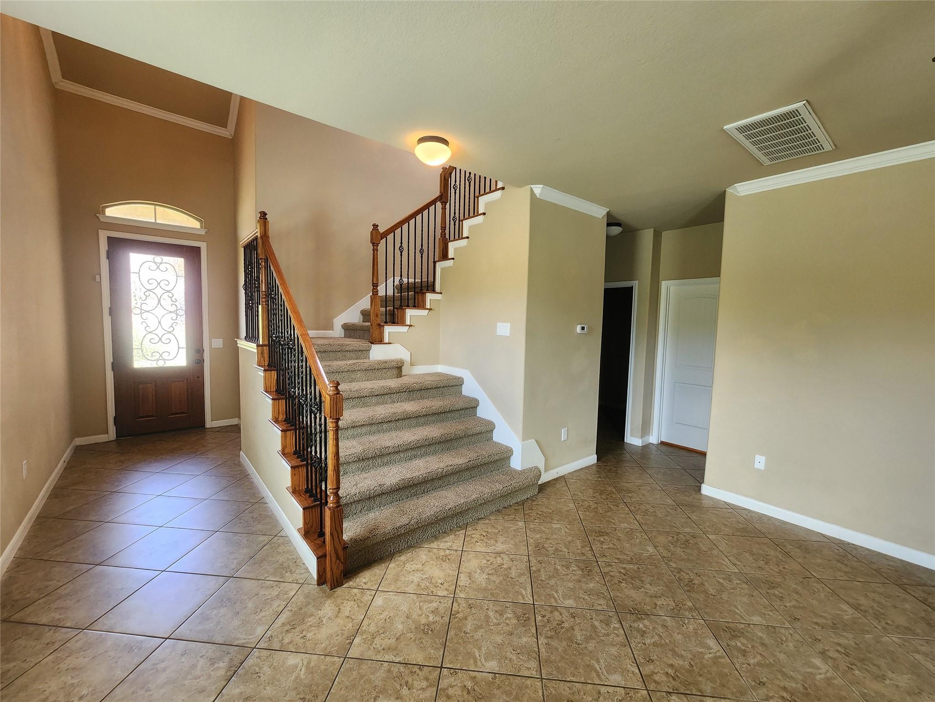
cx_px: 468
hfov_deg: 106.2
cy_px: 351
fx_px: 351
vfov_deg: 89.9
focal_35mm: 13
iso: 200
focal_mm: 2.2
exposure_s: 1/60
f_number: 2.2
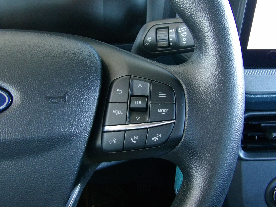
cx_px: 138
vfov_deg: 36.8
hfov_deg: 47.9
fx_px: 311
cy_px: 104
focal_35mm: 39
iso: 800
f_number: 3.7
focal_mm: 7
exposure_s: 1/13
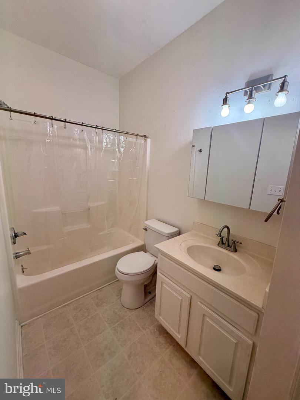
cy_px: 200
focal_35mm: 14
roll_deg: -1.7
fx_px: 162
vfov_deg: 102.1
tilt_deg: -10.7
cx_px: 150
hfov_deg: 85.7
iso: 125
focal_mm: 2.22
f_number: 2.2
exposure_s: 1/120
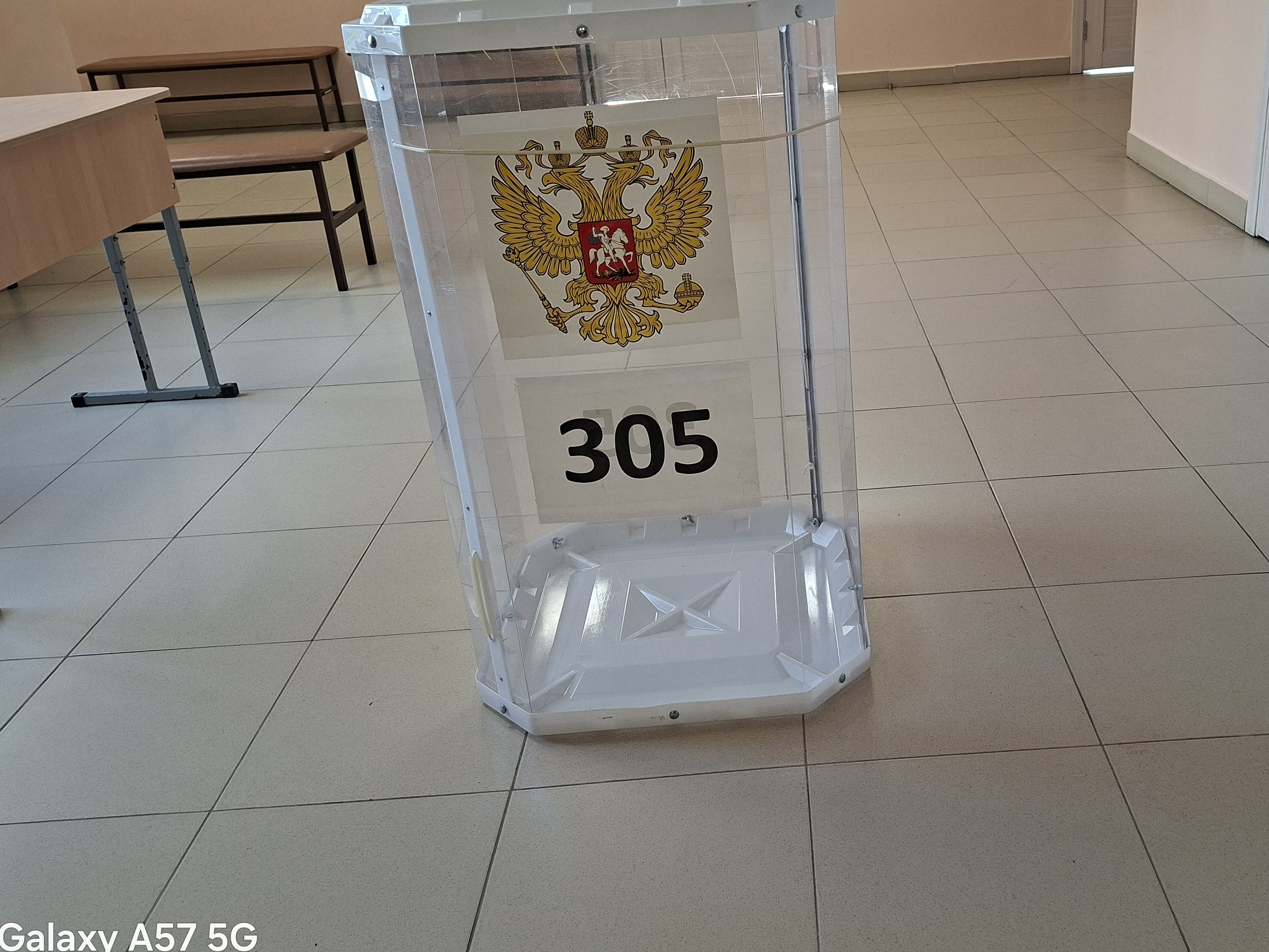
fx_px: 1136
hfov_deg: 57.7
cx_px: 780
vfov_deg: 45.3
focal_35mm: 31
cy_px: 396
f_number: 1.8
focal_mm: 5.54
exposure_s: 1/120
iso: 200
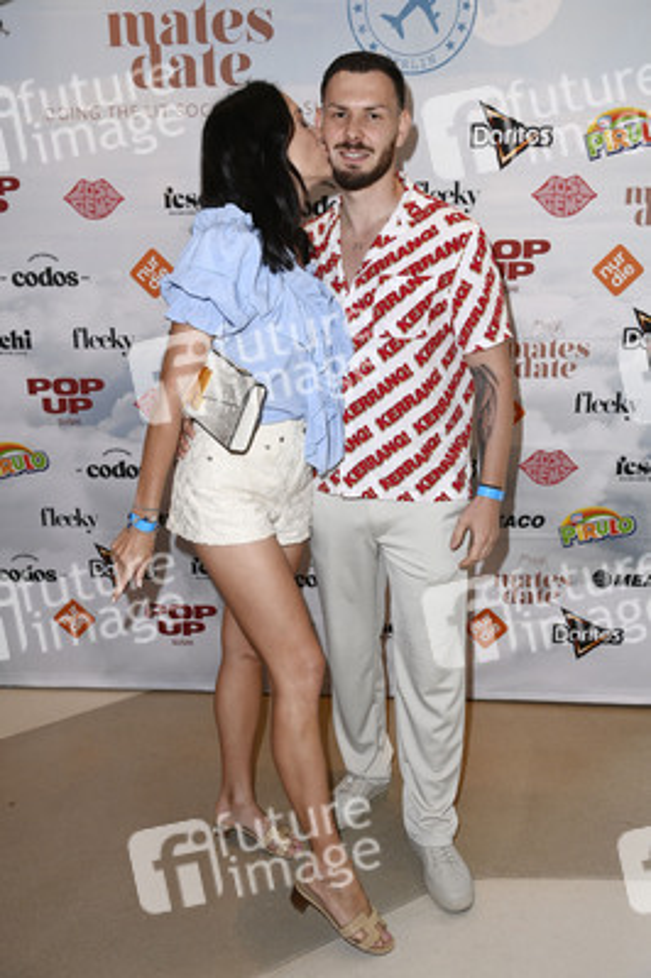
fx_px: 842
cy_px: 489
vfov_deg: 60.3
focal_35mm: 31
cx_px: 326
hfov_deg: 42.3
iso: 1250
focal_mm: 31
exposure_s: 1/250
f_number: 6.3
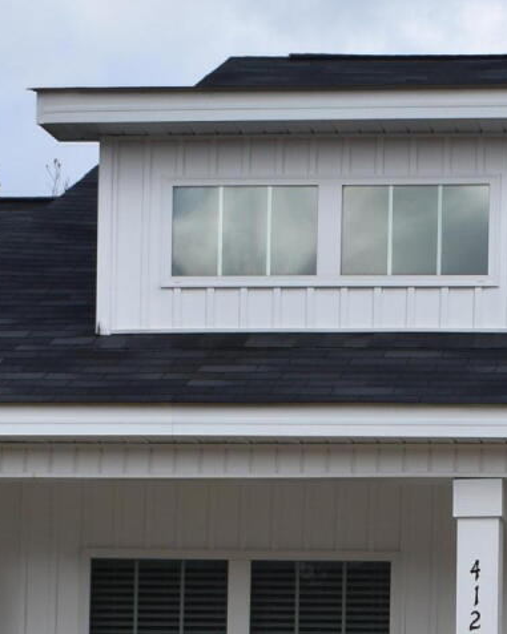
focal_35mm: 130
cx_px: 623
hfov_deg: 11.6
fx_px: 2441
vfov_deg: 14.1
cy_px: 881
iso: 200
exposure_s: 1/400
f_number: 10
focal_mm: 22
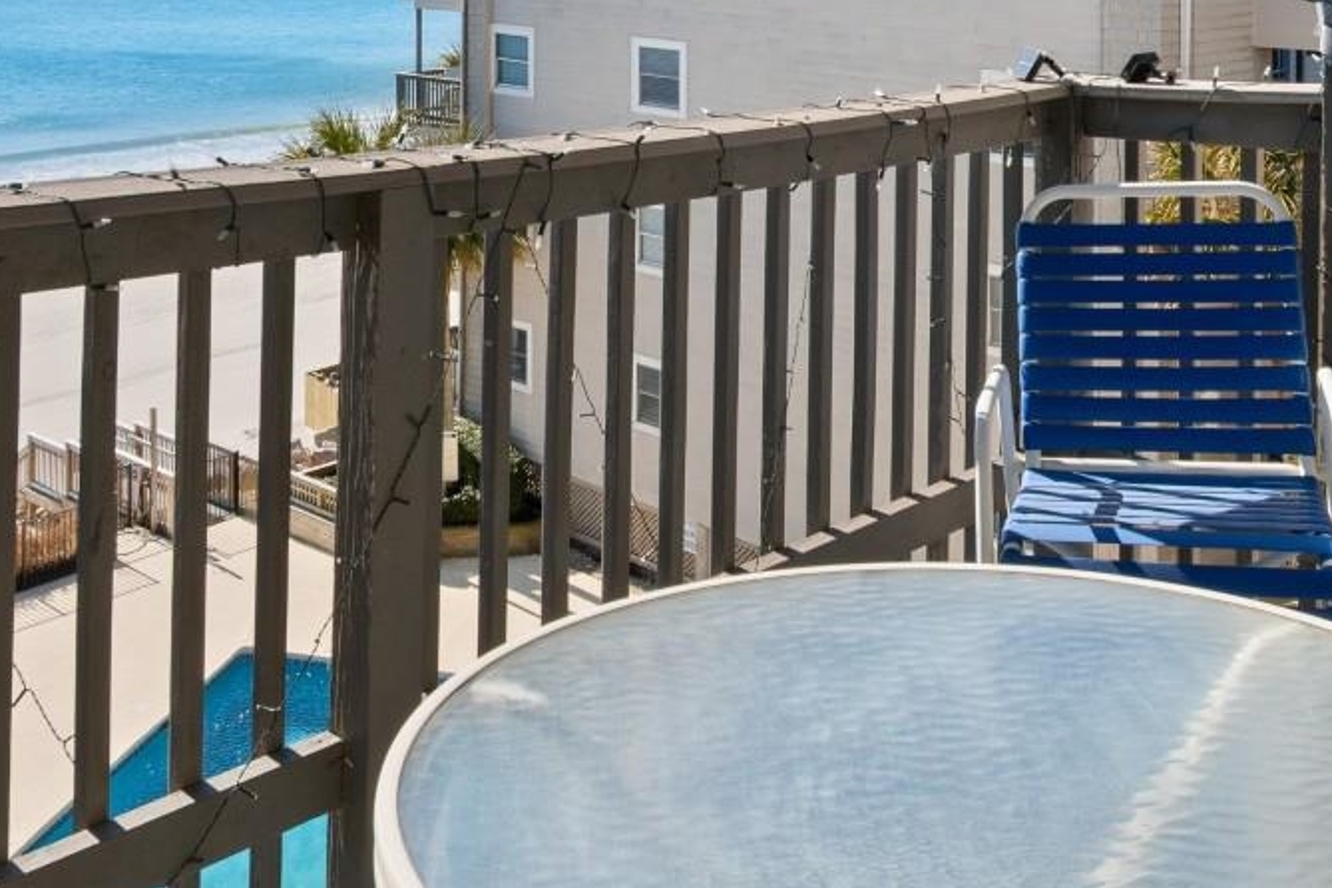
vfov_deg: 26.6
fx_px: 1702
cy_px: -123
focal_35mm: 46
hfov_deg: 42.7
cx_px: 647
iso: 100
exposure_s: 1/200
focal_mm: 13
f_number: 7.1
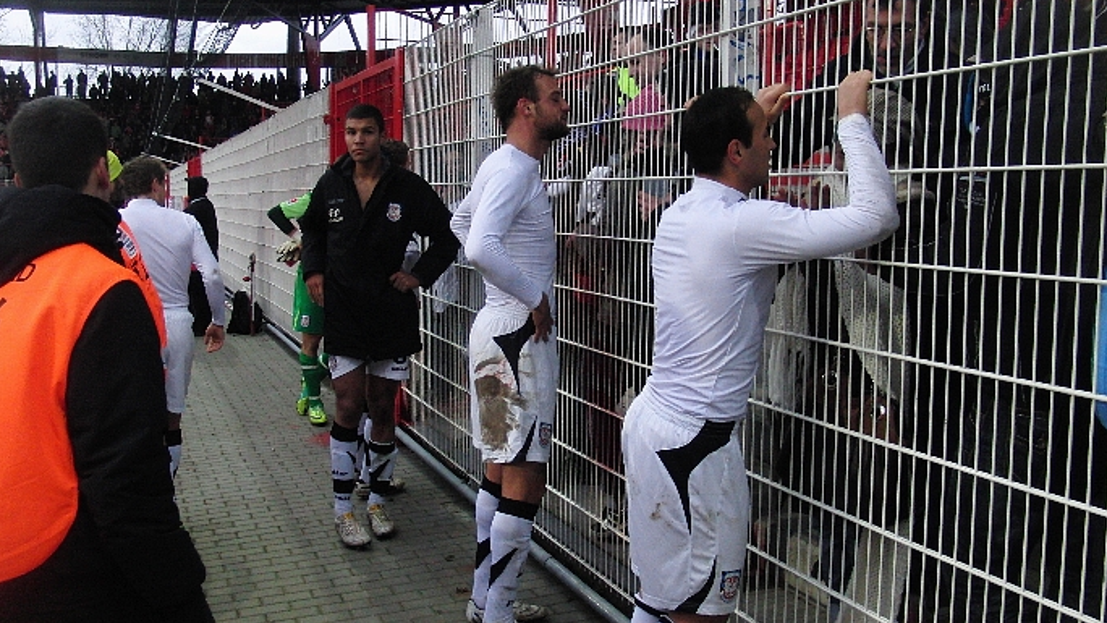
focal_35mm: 41
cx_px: 554
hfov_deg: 49.4
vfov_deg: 29.0
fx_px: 1204
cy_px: 301
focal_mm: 6.42
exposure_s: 1/200
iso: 400
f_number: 3.6
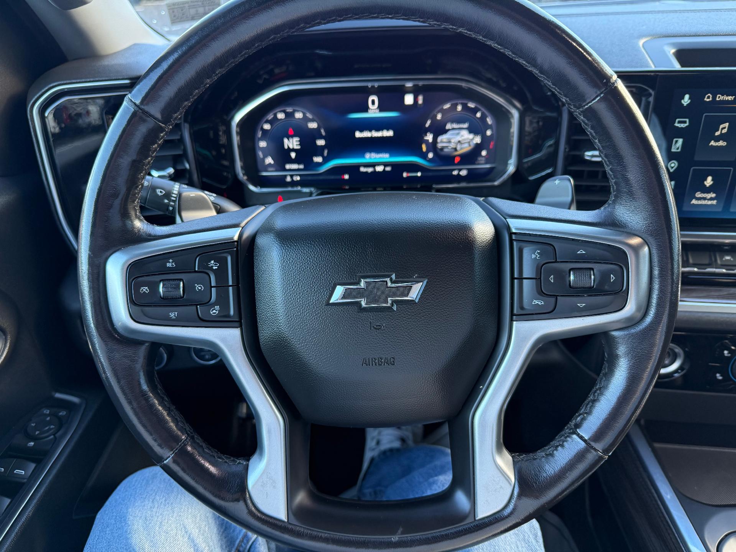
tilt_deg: -28.8
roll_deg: -1.9
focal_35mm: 24
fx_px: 510
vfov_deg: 56.8
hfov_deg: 71.6
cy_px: 276
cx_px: 368
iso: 200
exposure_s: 1/117
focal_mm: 6.76
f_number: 1.78
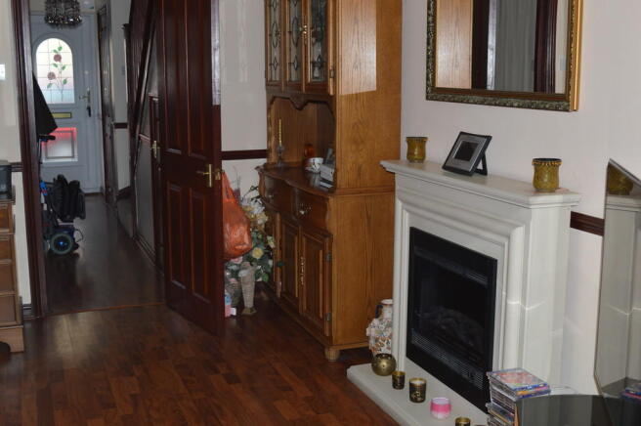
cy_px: 213
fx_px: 800
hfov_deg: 43.6
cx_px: 320
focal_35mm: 45
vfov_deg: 29.8
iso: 200
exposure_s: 1/40
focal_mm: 30
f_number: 8
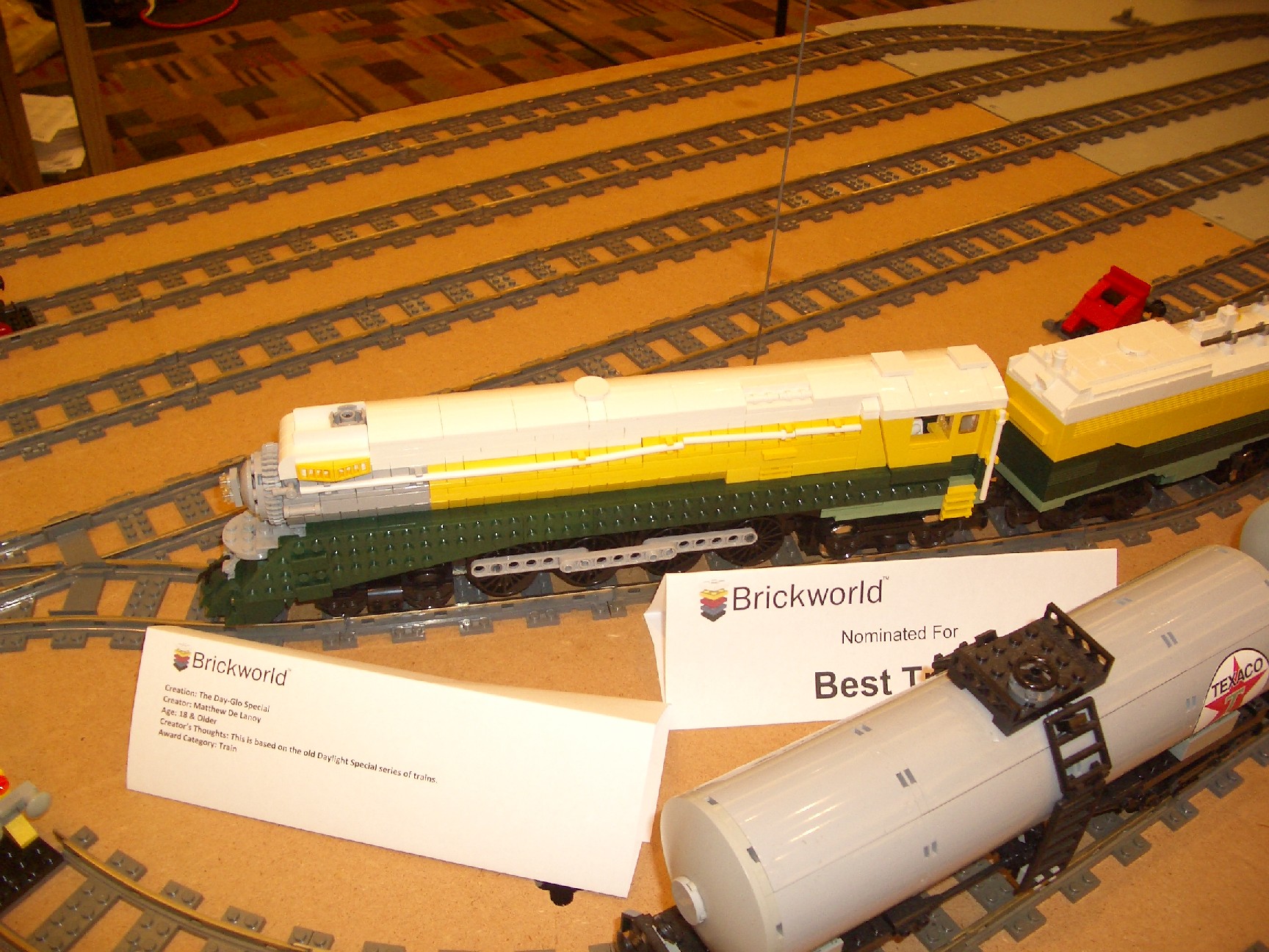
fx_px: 1283
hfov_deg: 52.6
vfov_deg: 40.7
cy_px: 476
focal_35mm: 35
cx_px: 634
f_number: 2.6
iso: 100
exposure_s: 1/60
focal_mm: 5.8
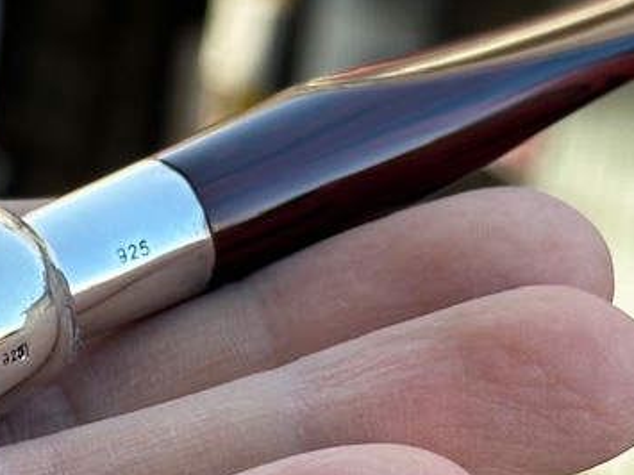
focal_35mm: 173
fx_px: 3167
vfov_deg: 8.6
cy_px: 280
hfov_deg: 11.3
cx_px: -80
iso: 64
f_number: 1.78
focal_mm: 6.86
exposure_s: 1/396
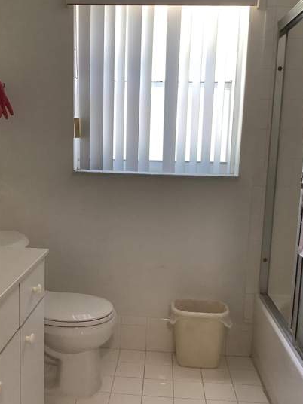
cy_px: 215
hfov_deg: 38.6
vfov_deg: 50.1
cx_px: 133
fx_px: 432
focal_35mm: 37
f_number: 2.4
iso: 80
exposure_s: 1/60
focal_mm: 3.3
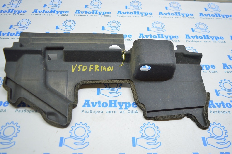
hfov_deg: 62.0
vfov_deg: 43.5
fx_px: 193
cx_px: 116
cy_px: 77
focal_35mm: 30
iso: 400
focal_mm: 20
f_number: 3.5
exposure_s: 1/50
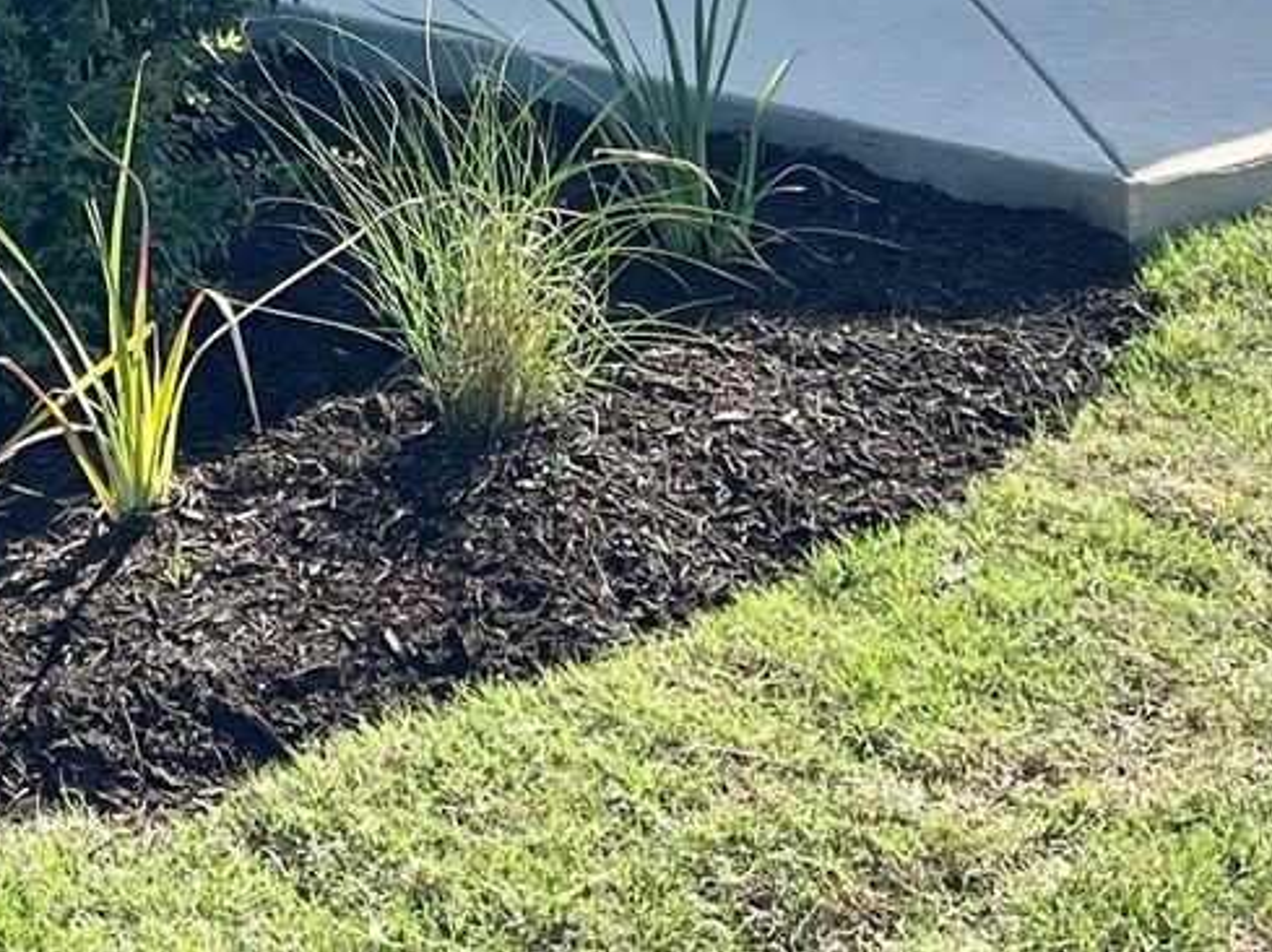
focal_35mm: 109
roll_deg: +0.6
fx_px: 4002
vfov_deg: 12.2
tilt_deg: +3.5
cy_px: -877
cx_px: 5
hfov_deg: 17.6
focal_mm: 5.7
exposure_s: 1/3356
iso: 50
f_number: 1.5
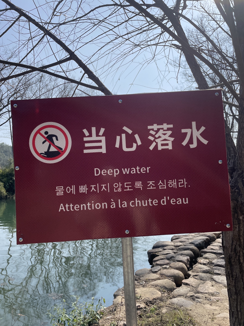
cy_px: 163
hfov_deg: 53.1
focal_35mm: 26
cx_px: 122
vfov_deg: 67.3
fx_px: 244
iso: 32
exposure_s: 1/3861
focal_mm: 4.2
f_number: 1.6
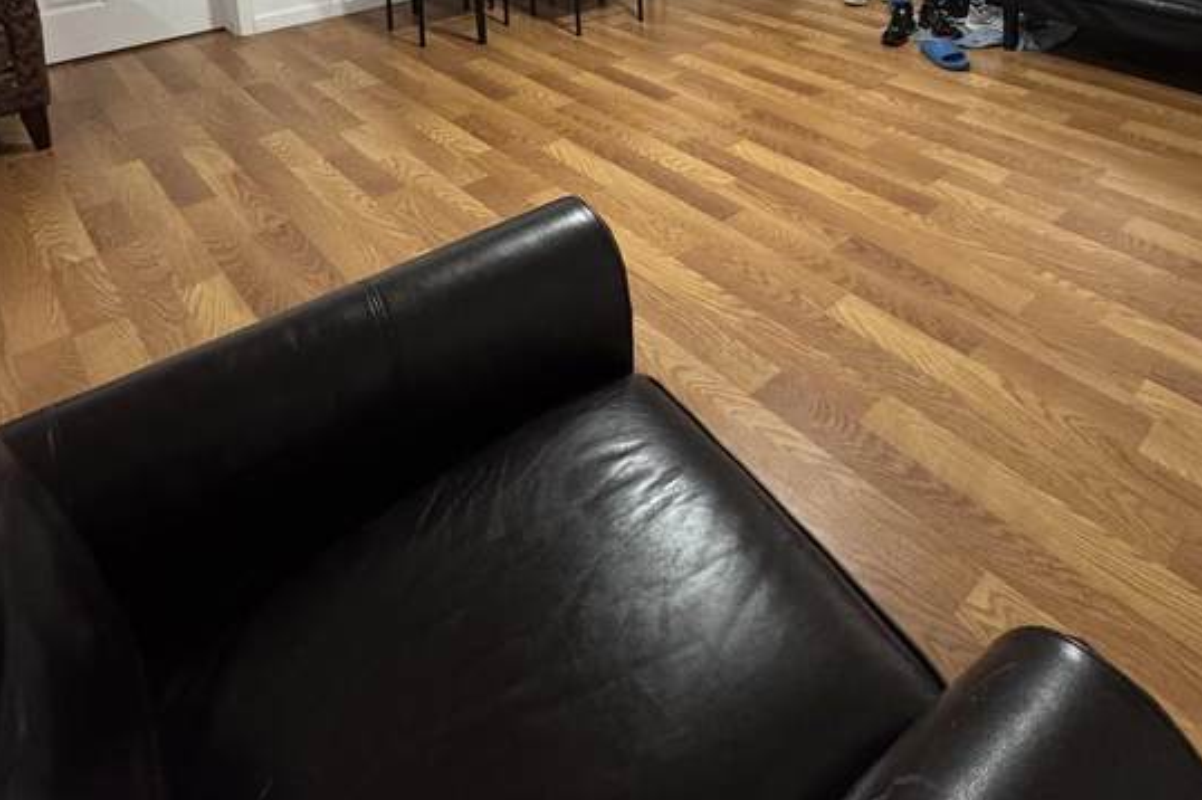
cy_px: -92
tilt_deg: -10.9
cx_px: 755
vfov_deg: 39.8
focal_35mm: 26
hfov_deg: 68.3
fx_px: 868
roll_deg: +0.7
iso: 640
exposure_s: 1/60
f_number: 2.2
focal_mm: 2.22
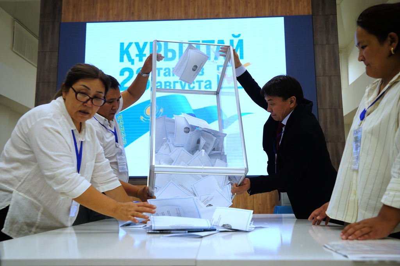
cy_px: 133
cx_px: 200
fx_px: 378
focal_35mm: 34
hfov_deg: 55.8
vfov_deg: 38.9
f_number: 5
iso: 2000
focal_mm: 34
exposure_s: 1/320
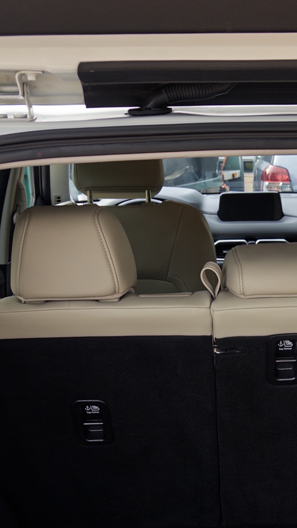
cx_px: 270
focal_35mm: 62
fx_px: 868
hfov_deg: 19.1
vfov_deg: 32.1
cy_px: 477
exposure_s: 1/196
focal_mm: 5.96
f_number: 1.6
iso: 125
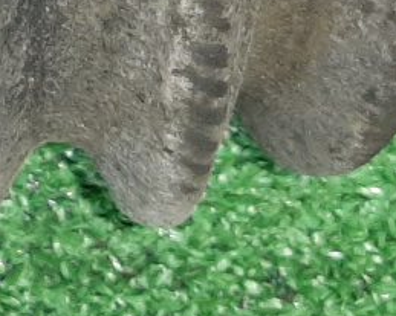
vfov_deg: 10.6
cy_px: -160
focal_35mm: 141
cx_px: -466
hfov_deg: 11.8
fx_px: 1652
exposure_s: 1/33
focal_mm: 3.93
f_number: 1.7
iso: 185
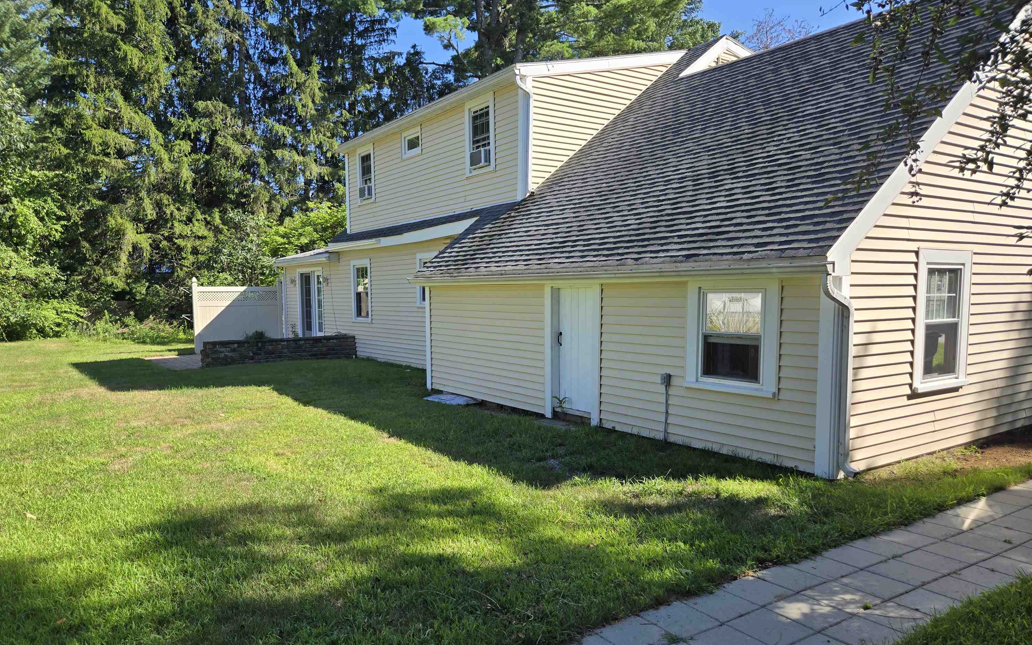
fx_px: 703
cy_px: 339
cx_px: 507
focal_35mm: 25
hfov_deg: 72.5
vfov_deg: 49.3
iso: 25
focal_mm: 5.4
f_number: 1.8
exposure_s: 1/1024
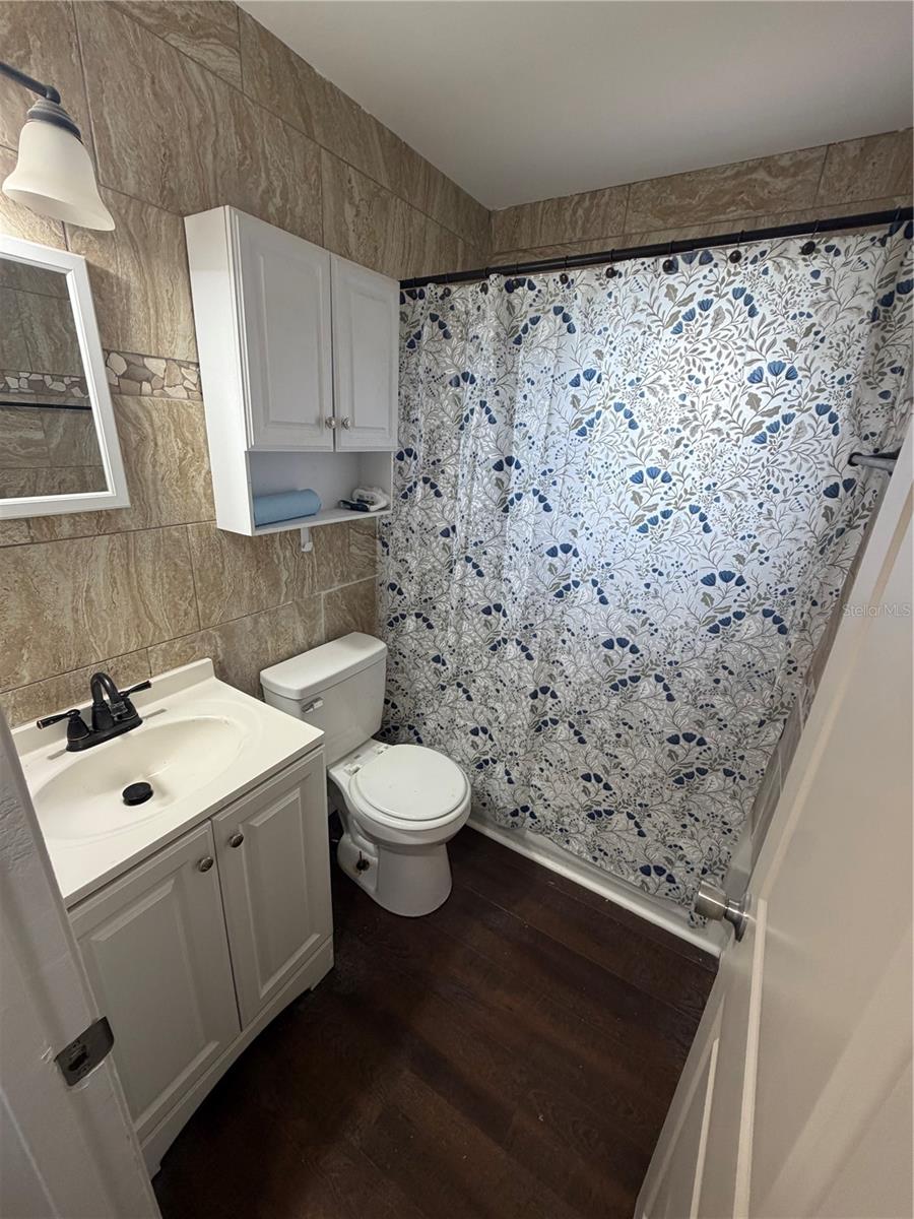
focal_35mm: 14
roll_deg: -3.2
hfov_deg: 85.7
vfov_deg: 102.1
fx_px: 493
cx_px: 457
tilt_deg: -20.4
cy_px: 610
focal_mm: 2.22
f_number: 2.2
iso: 200
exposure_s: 1/120
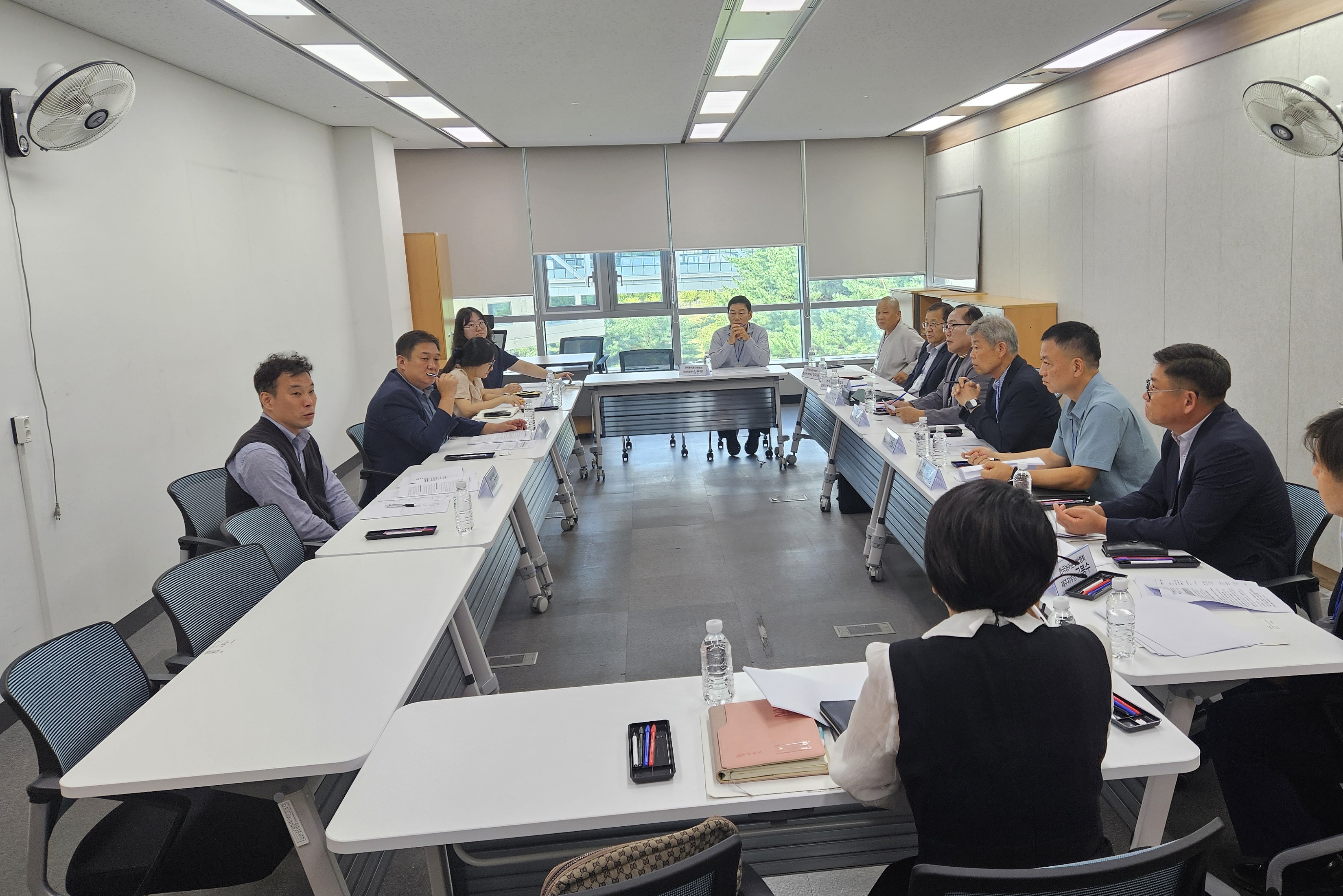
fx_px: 1082
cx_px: 770
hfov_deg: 63.4
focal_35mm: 29
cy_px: 417
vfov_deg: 44.9
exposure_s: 1/120
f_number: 1.8
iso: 100
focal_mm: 5.4
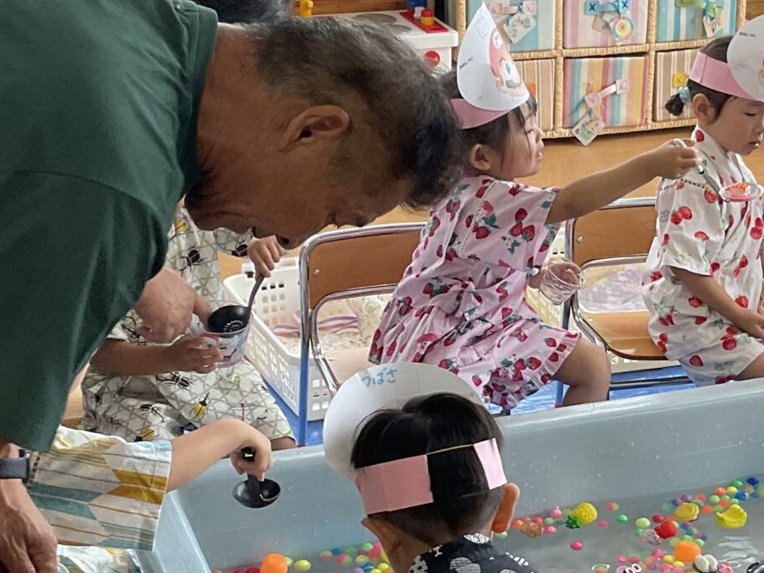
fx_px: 1810
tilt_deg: -23.7
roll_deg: -3.8
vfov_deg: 18.0
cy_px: 376
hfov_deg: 23.6
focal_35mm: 82
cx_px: 578
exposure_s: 1/50
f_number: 1.8
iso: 50
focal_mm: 3
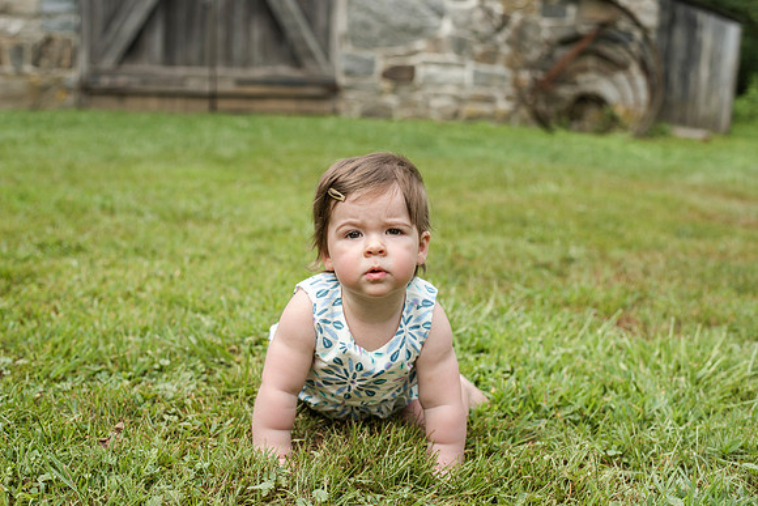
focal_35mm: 50
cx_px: 379
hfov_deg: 39.6
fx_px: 1053
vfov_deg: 27.0
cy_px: 253
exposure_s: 1/1600
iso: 400
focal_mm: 50
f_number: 4
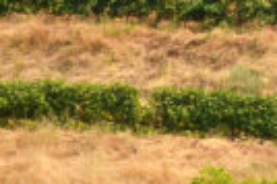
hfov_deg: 5.8
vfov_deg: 4.2
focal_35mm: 321
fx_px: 2467
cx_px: 943
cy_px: -275
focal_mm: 28
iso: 100
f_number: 7.1
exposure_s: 1/320
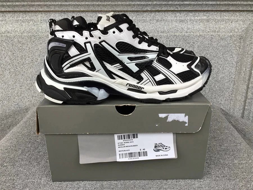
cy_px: 95
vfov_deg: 45.4
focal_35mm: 31
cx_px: 126
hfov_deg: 58.4
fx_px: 227
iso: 25
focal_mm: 3.3
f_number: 2.4
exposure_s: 1/221
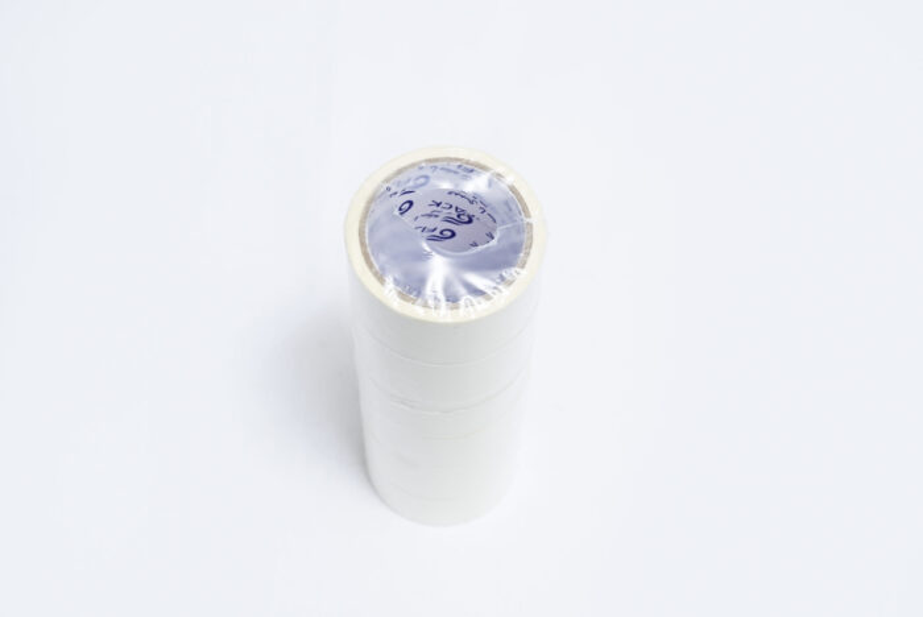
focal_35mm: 65
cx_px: 462
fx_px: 1668
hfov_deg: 30.9
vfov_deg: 21.0
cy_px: 308
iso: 3200
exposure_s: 1/200
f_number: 9
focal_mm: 65
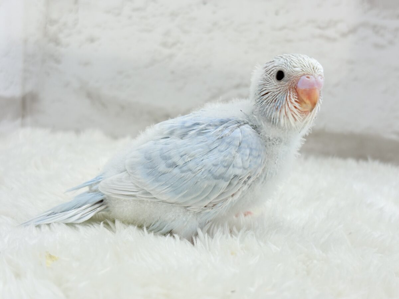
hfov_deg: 36.8
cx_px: 200
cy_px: 150
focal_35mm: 52
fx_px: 599
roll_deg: -5.2
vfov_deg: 28.0
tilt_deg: -11.8
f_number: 1.6
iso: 64
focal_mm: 5.96
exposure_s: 1/100
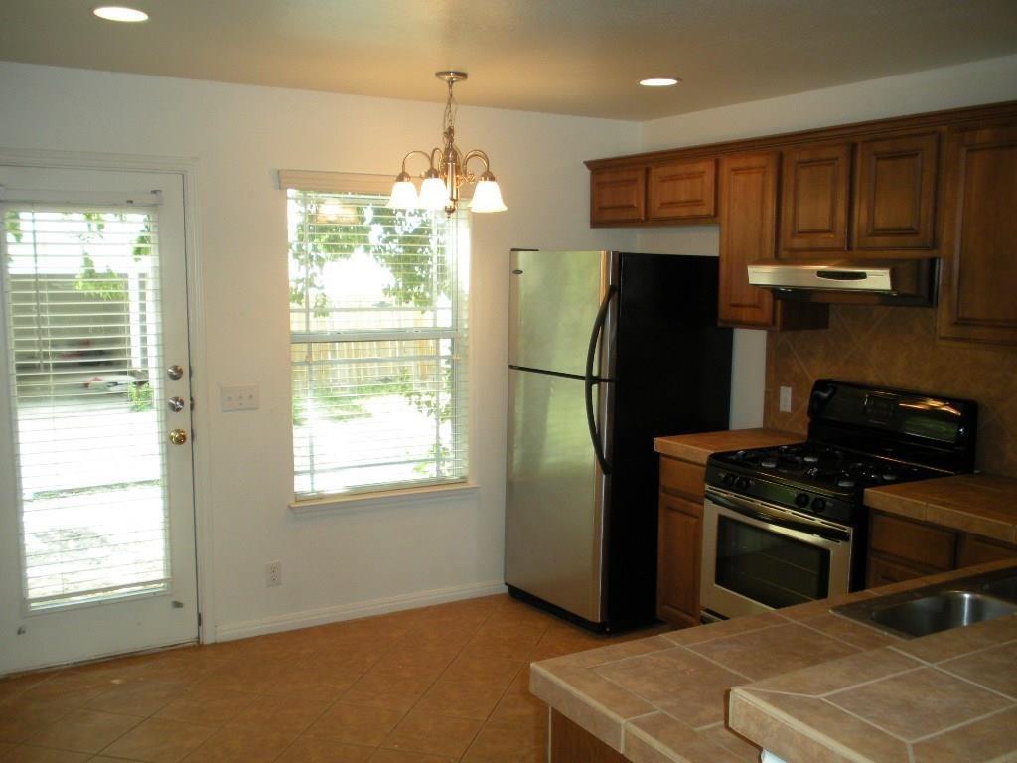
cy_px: 382
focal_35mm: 35
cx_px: 508
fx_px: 1028
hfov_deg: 52.6
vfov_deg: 40.7
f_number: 3.5
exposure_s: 1/56.5
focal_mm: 6.3
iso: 195
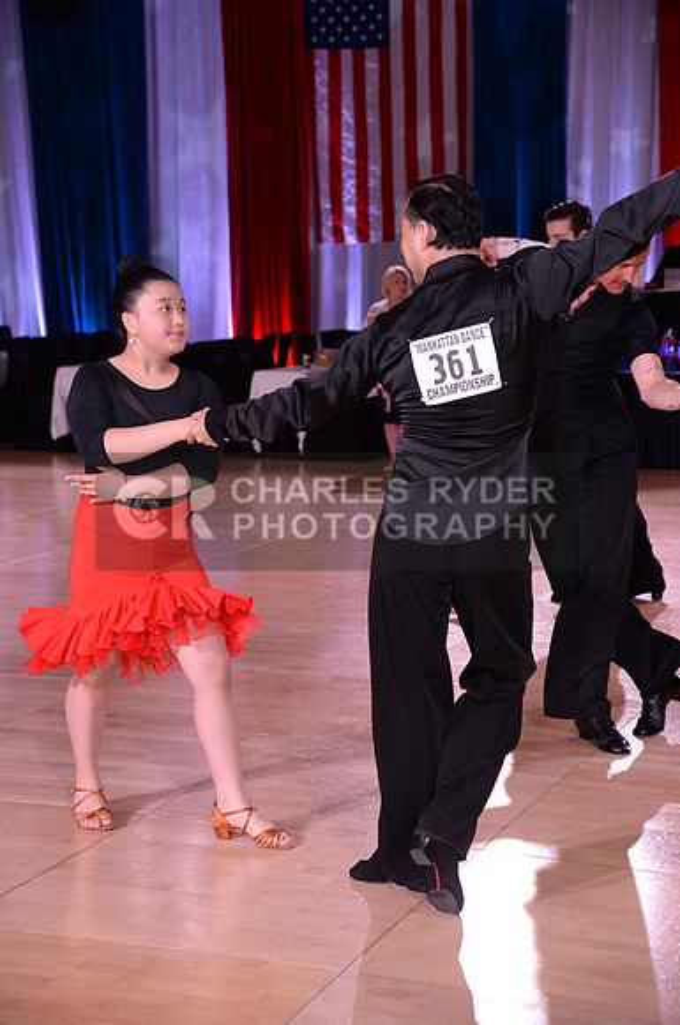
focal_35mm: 70
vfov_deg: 28.9
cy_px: 512
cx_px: 340
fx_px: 1989
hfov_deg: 19.4
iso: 1600
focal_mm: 70
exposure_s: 1/250
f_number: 5
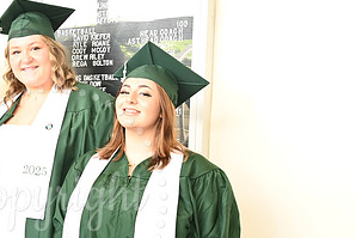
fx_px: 693
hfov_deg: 28.0
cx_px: 53
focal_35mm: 70
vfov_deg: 19.2
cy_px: 199
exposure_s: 1/60
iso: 1600
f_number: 5.6
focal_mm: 36
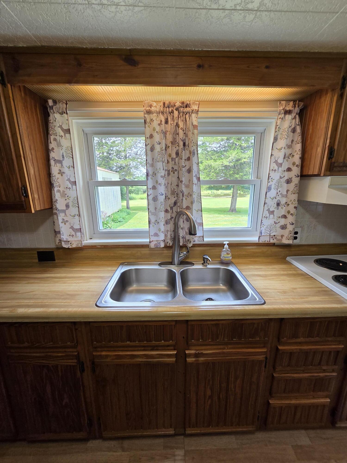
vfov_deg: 106.2
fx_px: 174
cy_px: 232
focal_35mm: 13
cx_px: 174
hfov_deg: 89.9
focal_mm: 2.2
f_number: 2.2
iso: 64
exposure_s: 1/60
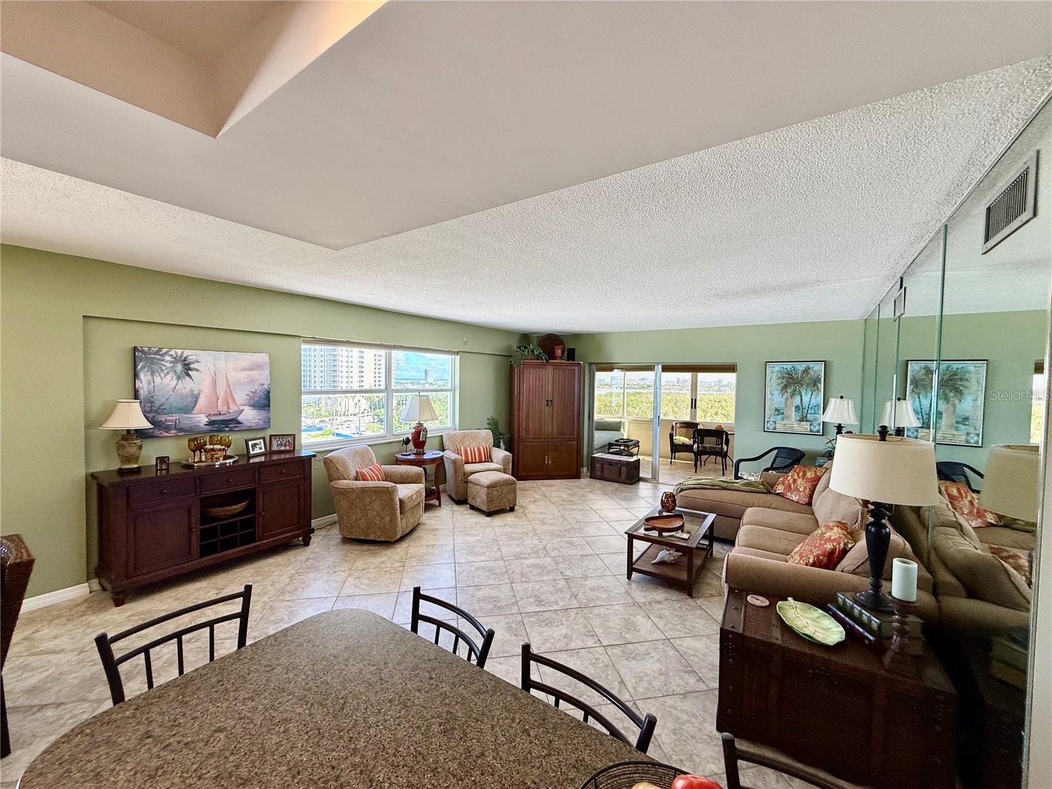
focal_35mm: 14
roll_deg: -1.0
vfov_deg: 85.7
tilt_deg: -2.0
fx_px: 425
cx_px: 526
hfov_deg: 102.1
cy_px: 394
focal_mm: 2.22
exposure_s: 1/139
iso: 64
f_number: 2.2
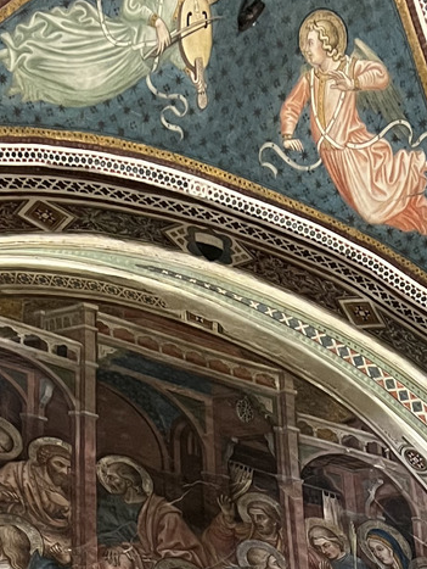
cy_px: 943
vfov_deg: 18.5
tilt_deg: +28.9
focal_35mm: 89
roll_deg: +3.6
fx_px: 1462
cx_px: 263
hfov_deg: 16.6
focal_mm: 5.7
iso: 400
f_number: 1.5
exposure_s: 1/33
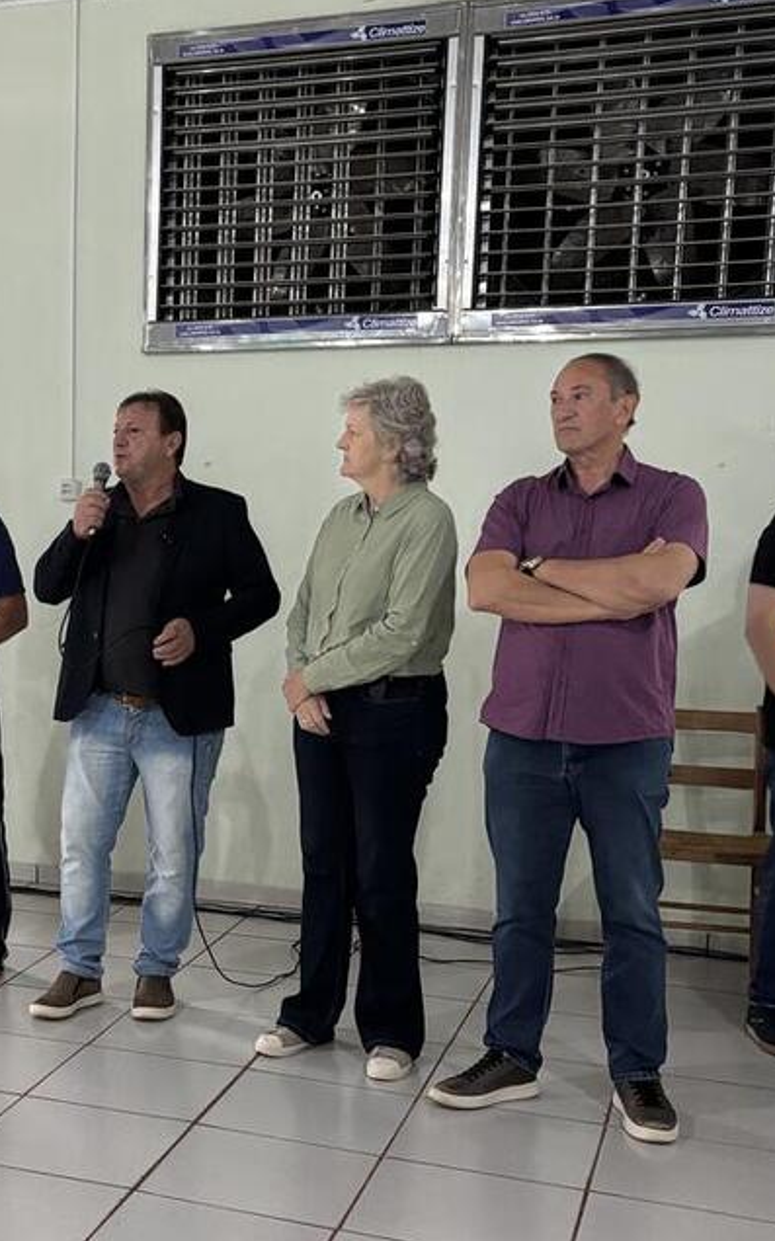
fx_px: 1759
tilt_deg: -7.8
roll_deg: -0.2
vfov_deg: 38.8
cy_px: 716
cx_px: -27
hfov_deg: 23.6
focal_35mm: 52
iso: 200
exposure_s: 1/60
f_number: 1.6
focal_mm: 5.96
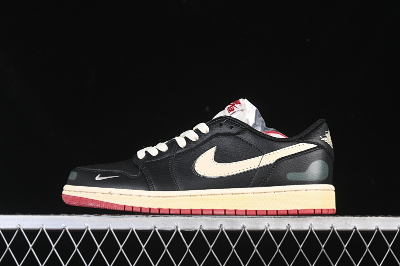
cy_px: 133
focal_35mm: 75
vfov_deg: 18.2
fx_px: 833
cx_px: 200
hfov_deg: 27.0
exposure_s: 1/60
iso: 160
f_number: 6.3
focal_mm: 50
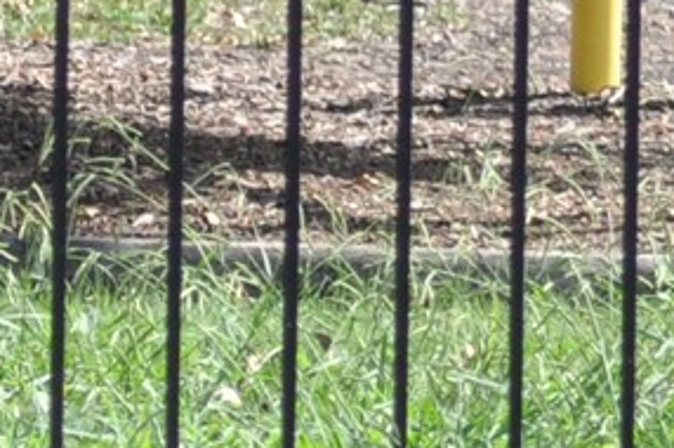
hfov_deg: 2.6
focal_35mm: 800
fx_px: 14961
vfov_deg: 1.7
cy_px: -595
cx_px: -323
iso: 200
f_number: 5.6
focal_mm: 70
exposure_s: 1/500
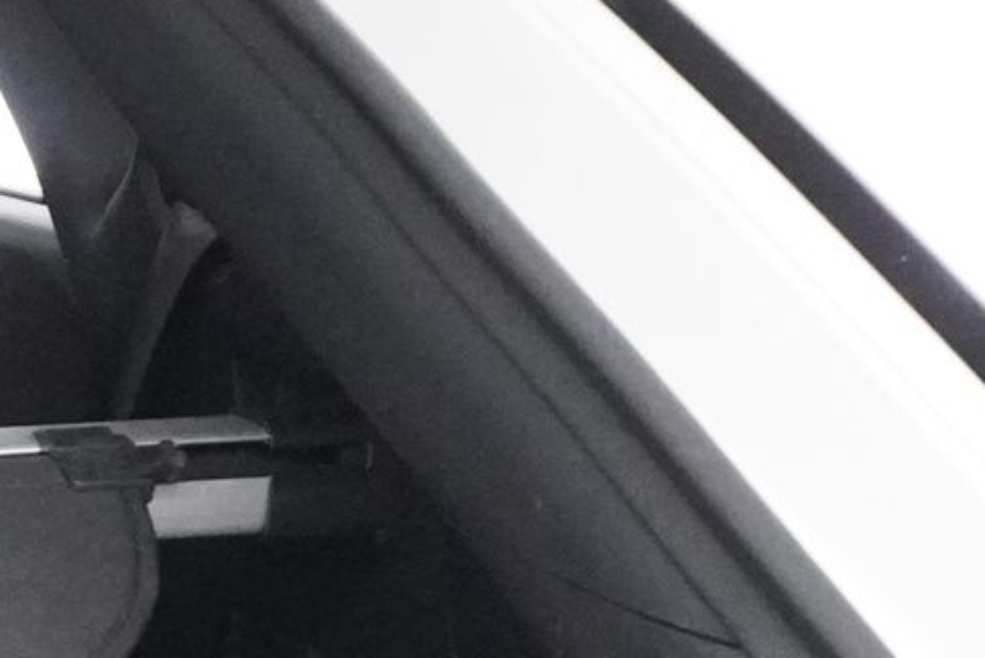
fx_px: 3394
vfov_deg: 10.6
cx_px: -824
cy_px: 1052
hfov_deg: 14.4
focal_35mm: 124
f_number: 3.5
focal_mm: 16
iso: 6400
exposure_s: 1/125
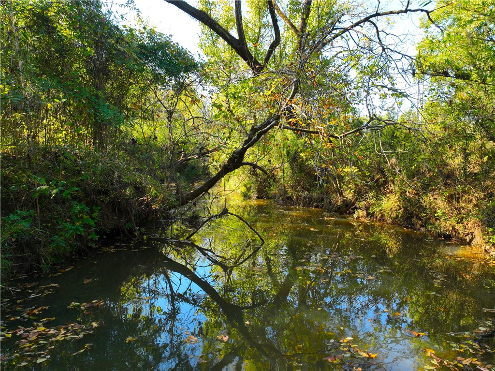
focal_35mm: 24
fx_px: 343
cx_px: 248
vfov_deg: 56.8
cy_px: 186
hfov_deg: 71.6
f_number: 2.8
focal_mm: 12.29
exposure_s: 1/40
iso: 150
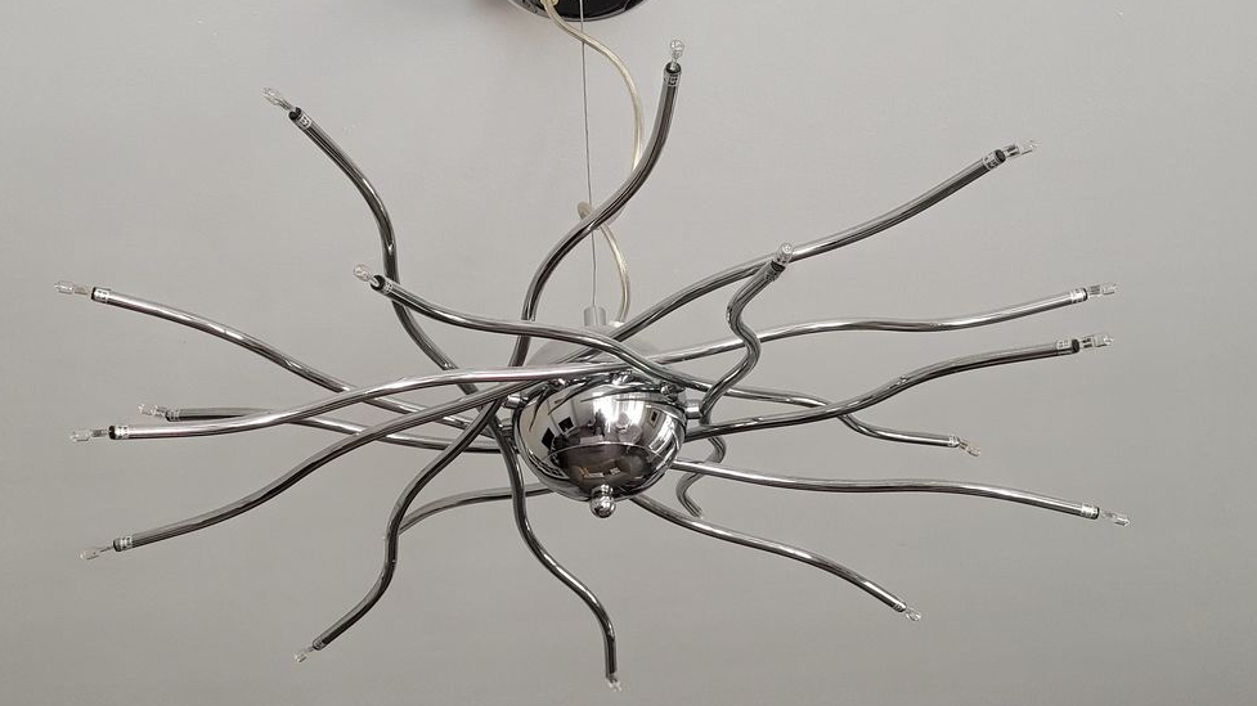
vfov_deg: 39.9
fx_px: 966
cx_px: 615
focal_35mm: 29
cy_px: 270
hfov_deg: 66.1
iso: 125
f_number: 1.8
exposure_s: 1/120
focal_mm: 5.4
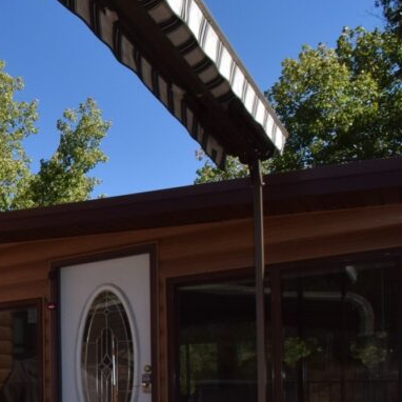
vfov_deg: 38.3
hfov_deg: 30.5
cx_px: -149
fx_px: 526
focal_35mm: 40
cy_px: 379
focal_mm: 10
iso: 320
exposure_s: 1/200
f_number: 20
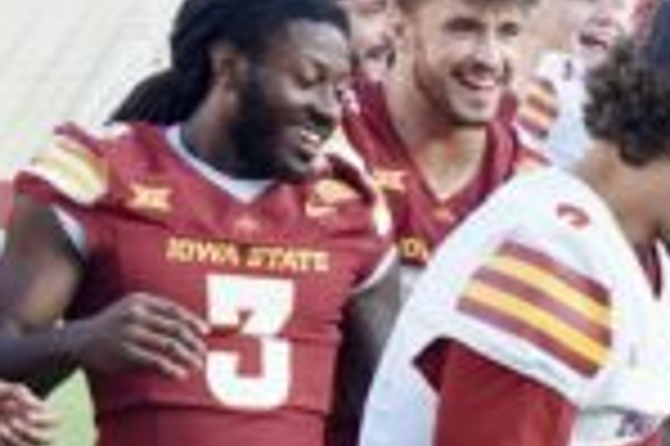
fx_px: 2882
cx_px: 1093
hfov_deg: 12.4
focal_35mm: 155
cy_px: 698
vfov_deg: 8.6
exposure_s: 1/800
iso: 1000
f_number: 4
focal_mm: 20
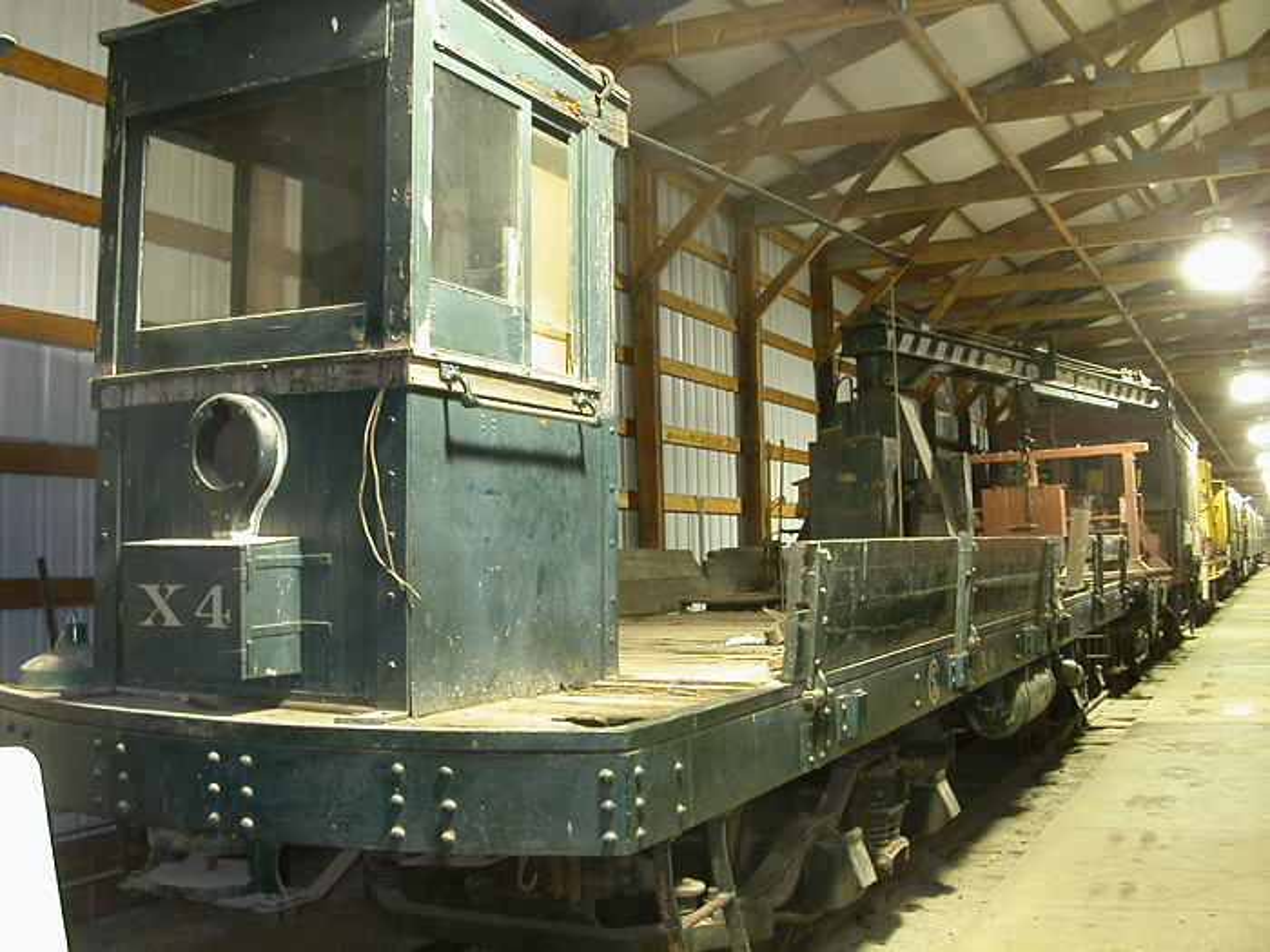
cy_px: 476
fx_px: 1357
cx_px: 635
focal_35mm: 37
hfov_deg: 50.1
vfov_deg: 38.7
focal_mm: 5.6
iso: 200
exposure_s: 1/5.8
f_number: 2.7
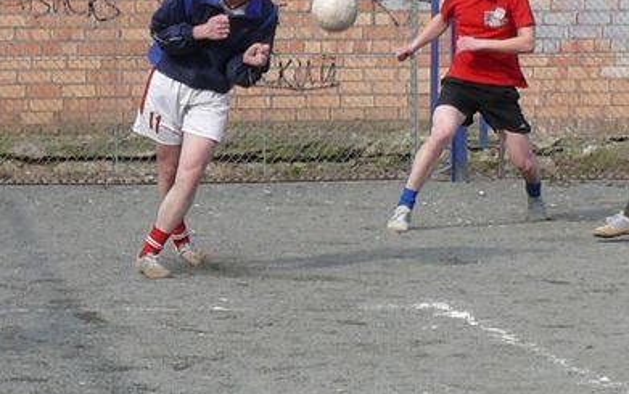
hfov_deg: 38.1
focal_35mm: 53
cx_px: 360
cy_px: 101
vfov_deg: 24.2
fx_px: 909
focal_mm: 7.4
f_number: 5.6
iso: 100
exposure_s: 1/320
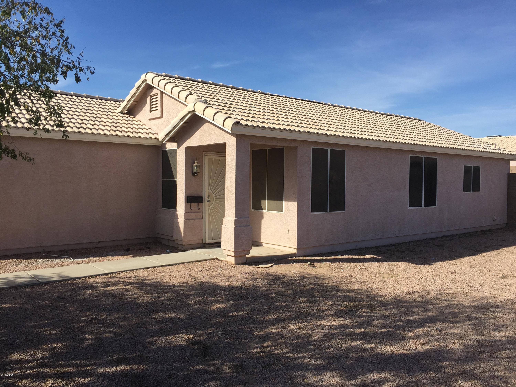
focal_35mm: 29
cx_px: 258
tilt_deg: +0.1
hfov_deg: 61.7
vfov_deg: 48.2
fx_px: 432
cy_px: 194
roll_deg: -1.6
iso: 32
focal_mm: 4.15
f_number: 2.2
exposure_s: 1/2083
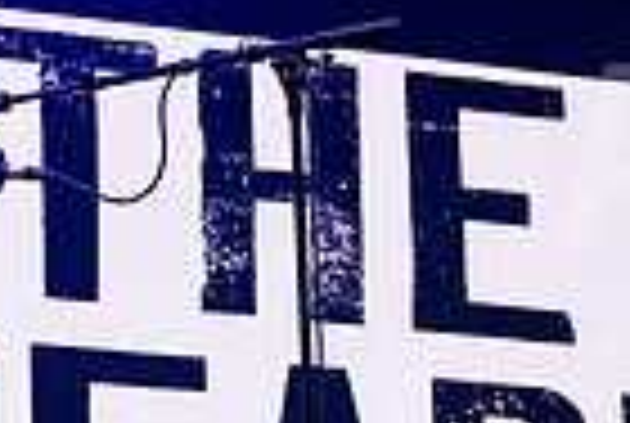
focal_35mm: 157
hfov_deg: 12.8
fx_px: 2753
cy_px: 686
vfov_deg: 8.5
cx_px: -58
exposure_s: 1/400
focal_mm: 38
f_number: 4
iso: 4500
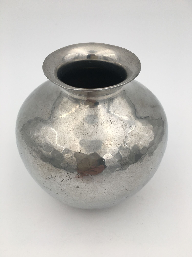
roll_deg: +0.1
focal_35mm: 29
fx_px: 214
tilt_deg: -41.7
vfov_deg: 61.7
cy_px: 128
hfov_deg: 48.2
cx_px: 96
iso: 25
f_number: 2.2
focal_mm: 4.15
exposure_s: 1/289
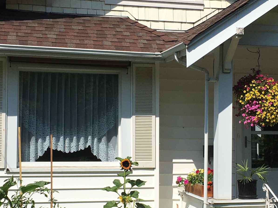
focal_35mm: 75
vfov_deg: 19.6
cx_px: 160
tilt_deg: +2.9
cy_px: 127
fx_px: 602
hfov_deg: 26.0
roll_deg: +0.6
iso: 25
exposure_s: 1/2747
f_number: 2.2
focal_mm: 4.15
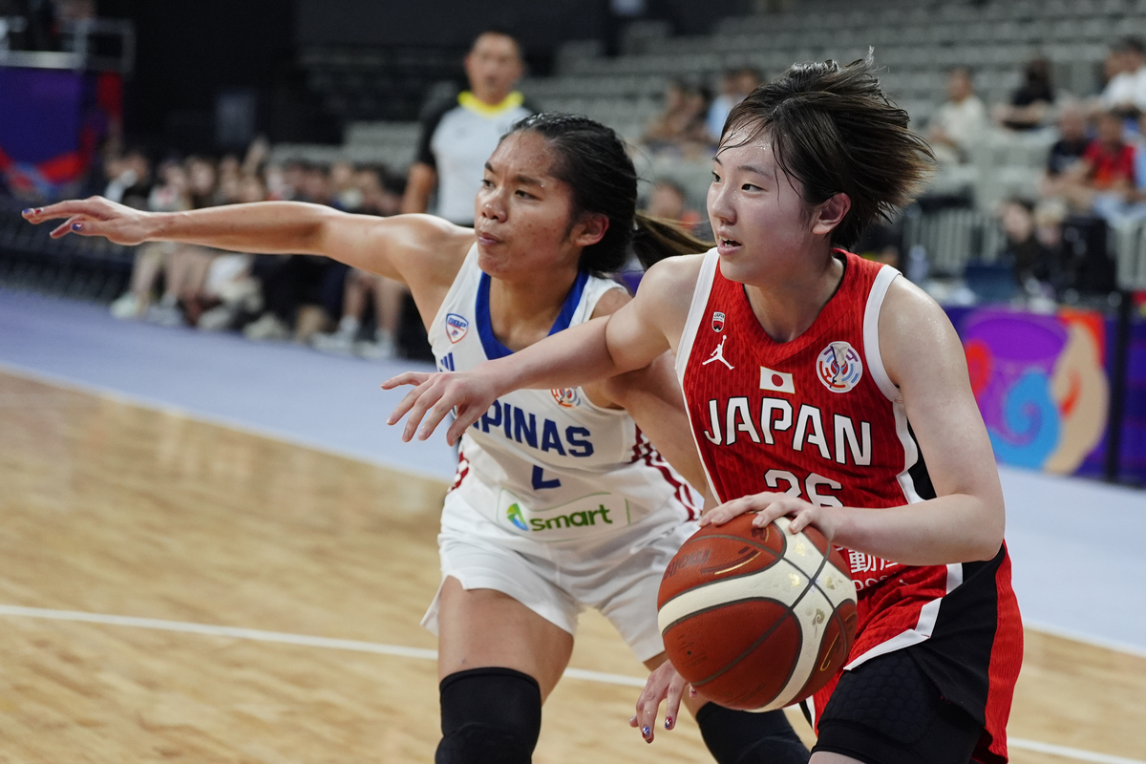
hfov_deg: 28.8
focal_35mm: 70
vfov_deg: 19.5
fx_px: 2228
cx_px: 573
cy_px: 382
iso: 2000
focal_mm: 70
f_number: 2.8
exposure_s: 1/2000
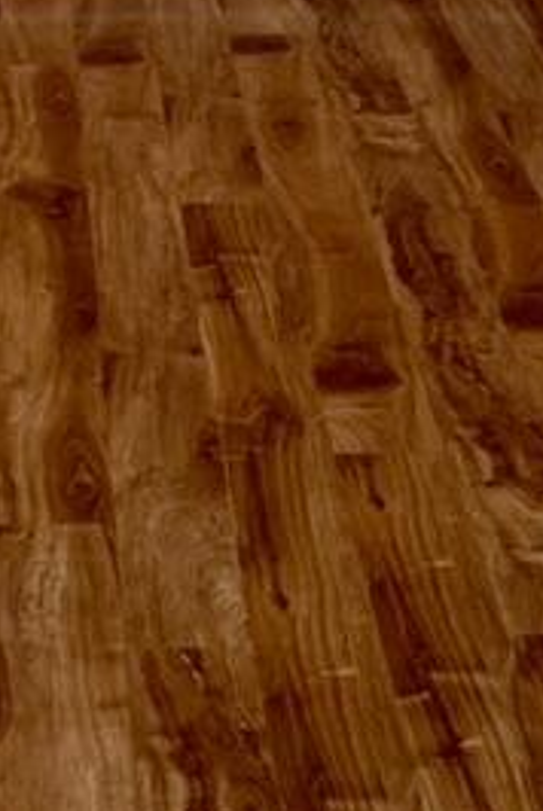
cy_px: -463
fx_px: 2166
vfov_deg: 18.4
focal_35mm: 96
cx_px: 18
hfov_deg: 14.1
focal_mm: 6.76
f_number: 1.78
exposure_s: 1/120
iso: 64
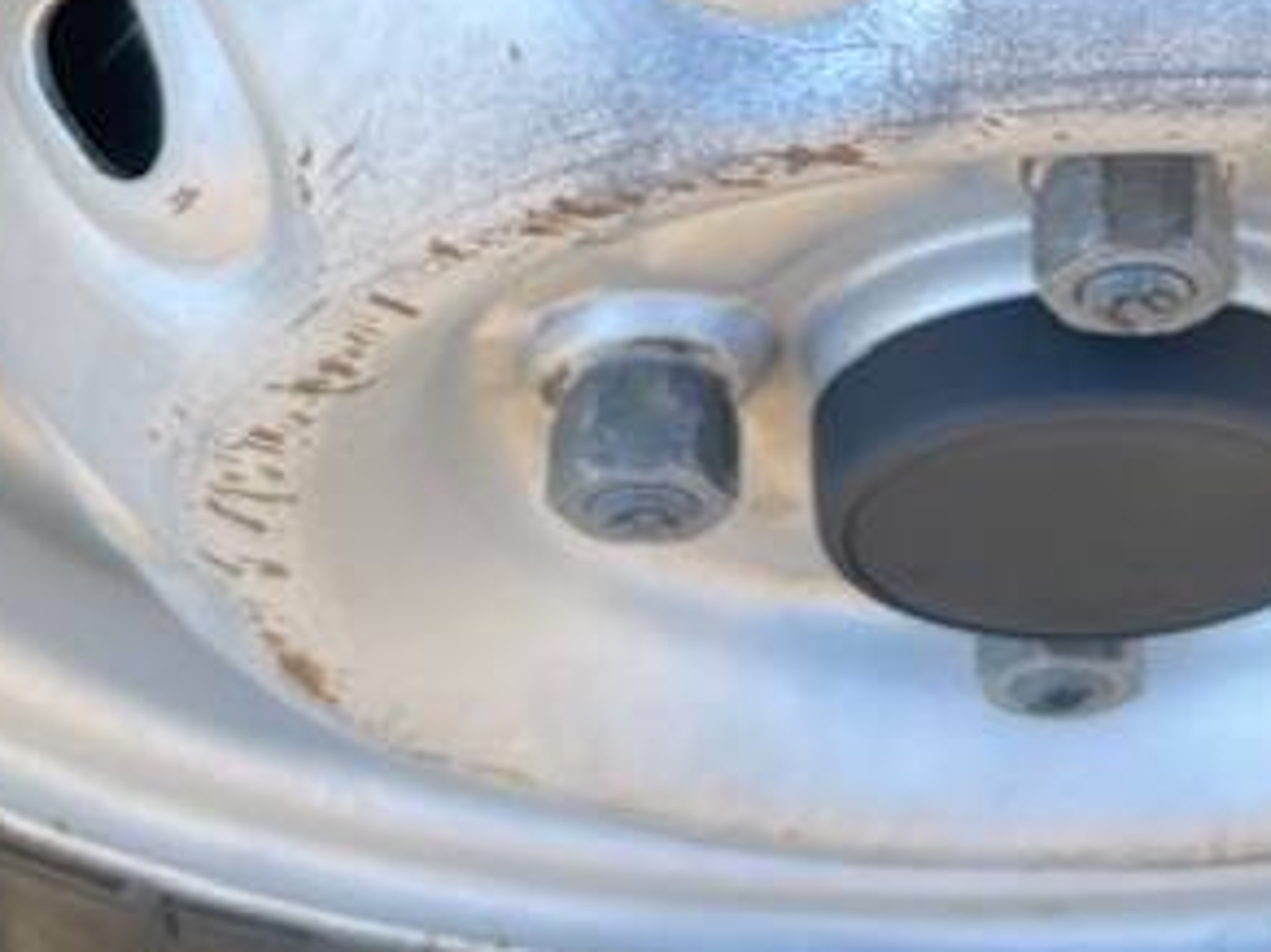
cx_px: 1053
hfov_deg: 17.7
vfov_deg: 12.6
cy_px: -555
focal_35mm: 110
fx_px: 4037
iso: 32
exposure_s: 1/121
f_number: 1.6
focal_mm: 5.1
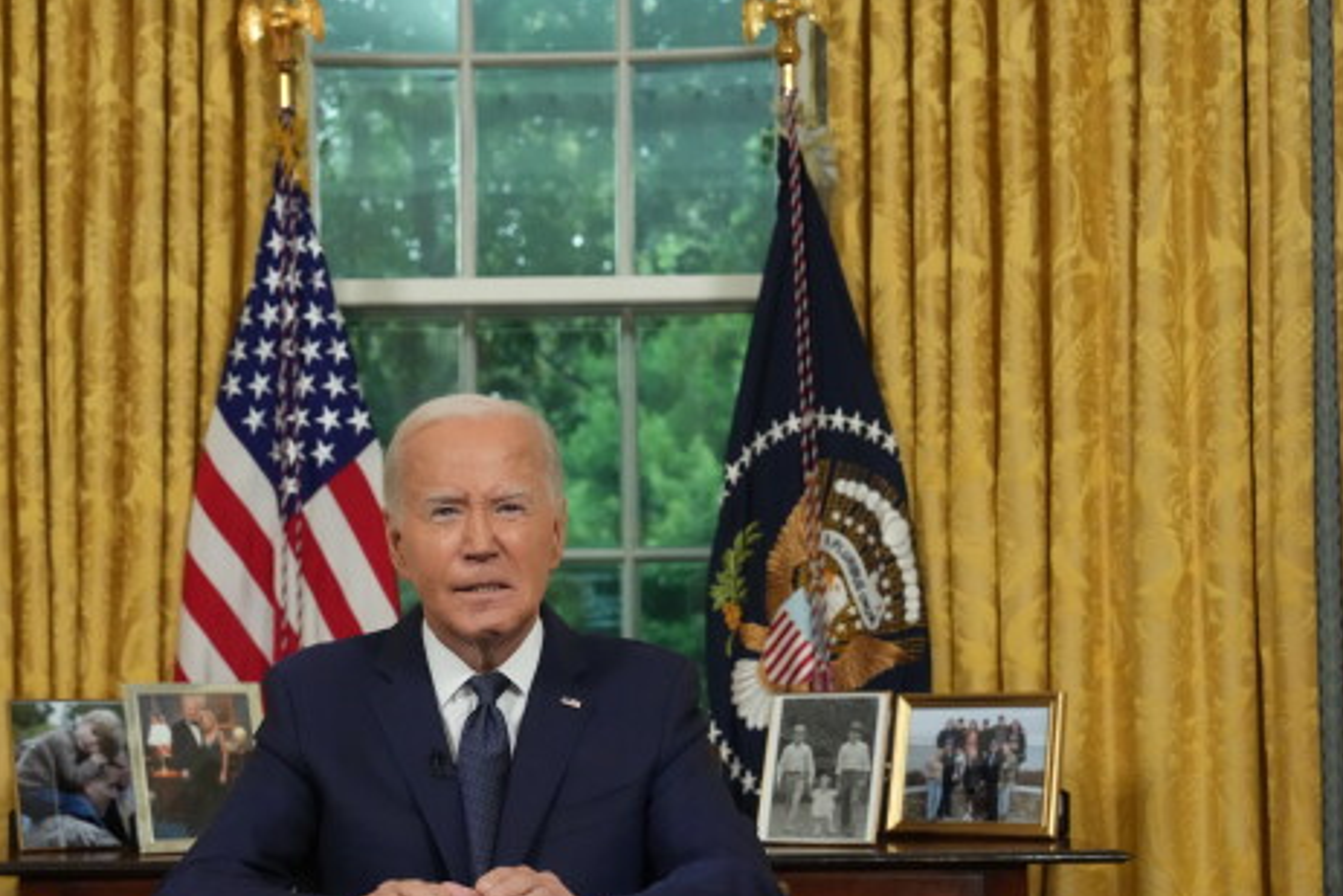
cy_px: 545
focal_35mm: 70
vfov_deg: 19.4
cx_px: 557
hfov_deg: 28.8
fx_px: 2612
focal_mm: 54
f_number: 5.6
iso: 8000
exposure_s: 1/250
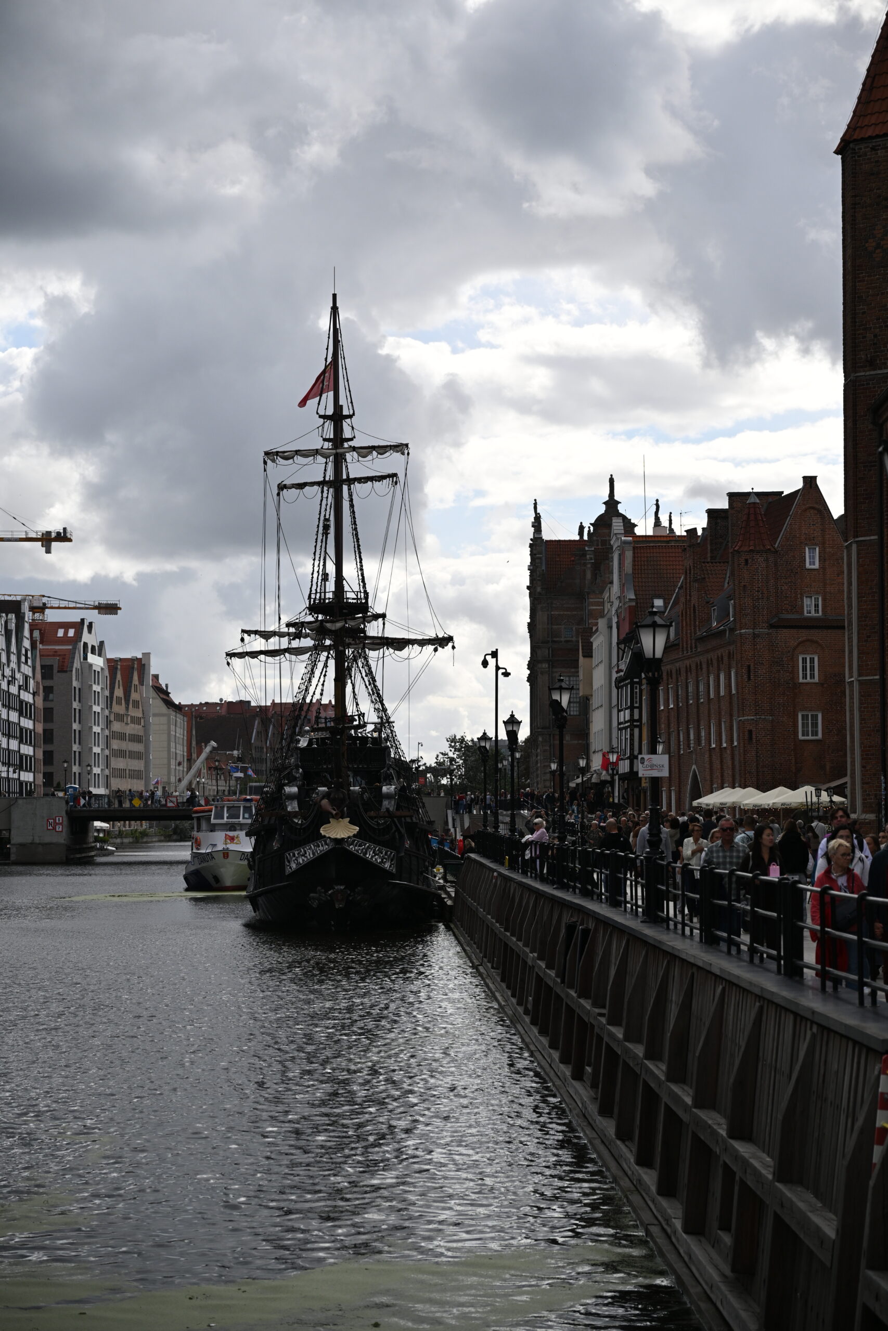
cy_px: 666
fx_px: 2515
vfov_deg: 29.7
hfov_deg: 20.0
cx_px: 444
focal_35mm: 68
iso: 400
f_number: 4
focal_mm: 68
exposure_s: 1/5000
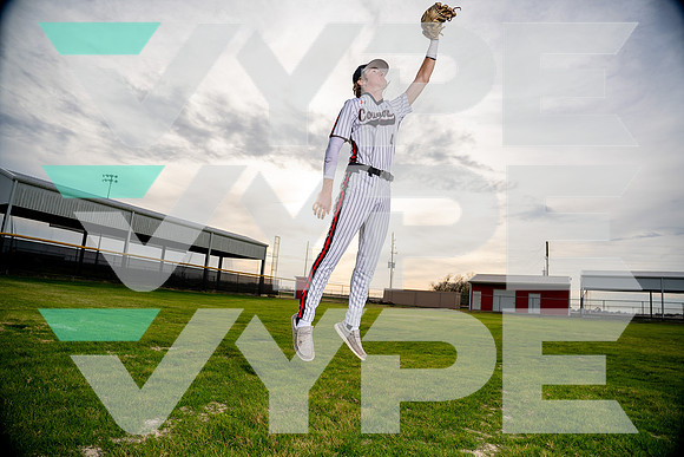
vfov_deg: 62.0
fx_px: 380
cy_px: 228
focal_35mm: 20
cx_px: 342
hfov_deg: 84.0
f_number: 4
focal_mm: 20
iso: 100
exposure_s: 1/1000
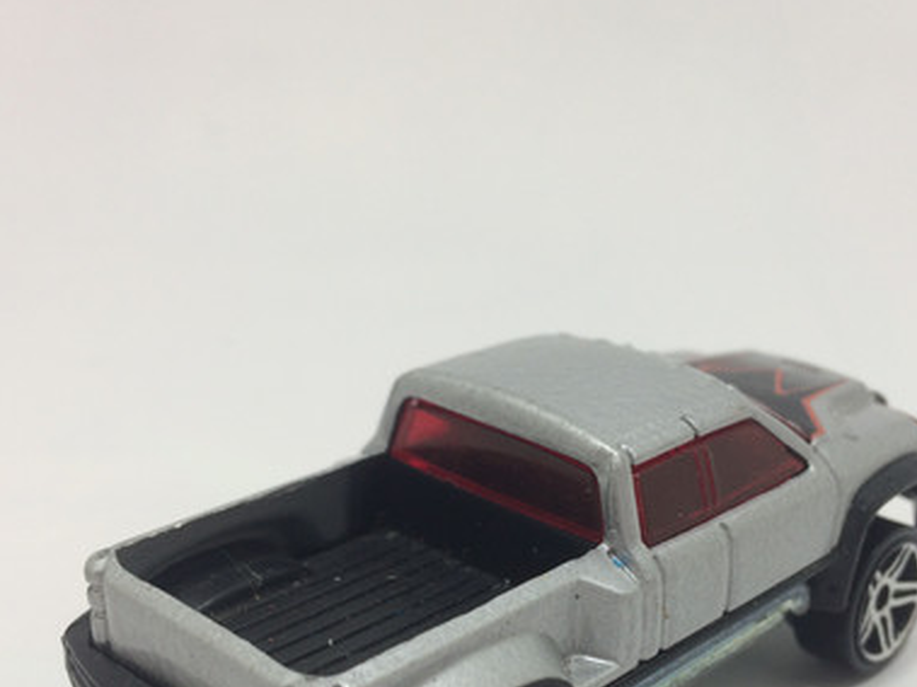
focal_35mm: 49
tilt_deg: -27.3
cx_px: 520
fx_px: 1298
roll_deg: -1.7
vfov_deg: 29.2
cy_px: 523
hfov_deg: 38.8
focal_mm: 4.15
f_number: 2.2
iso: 40
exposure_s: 1/50
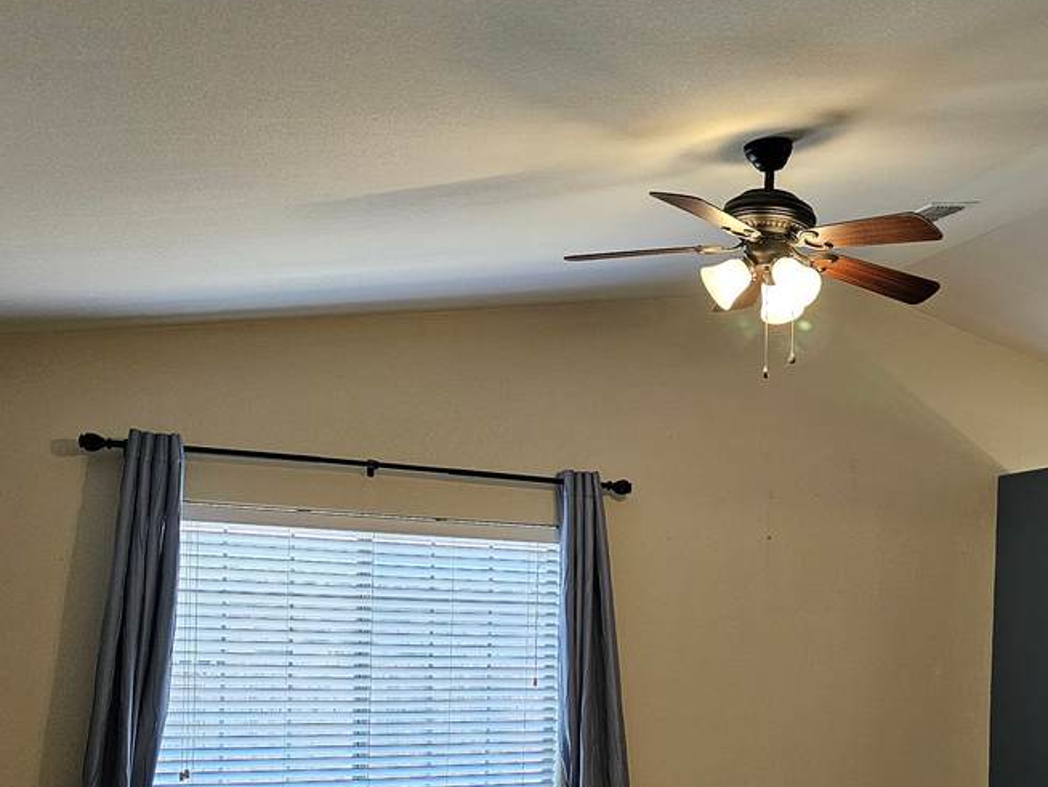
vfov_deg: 31.3
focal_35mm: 45
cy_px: 644
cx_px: 872
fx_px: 1363
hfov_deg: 40.0
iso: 400
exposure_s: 1/120
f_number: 1.7
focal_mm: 6.3
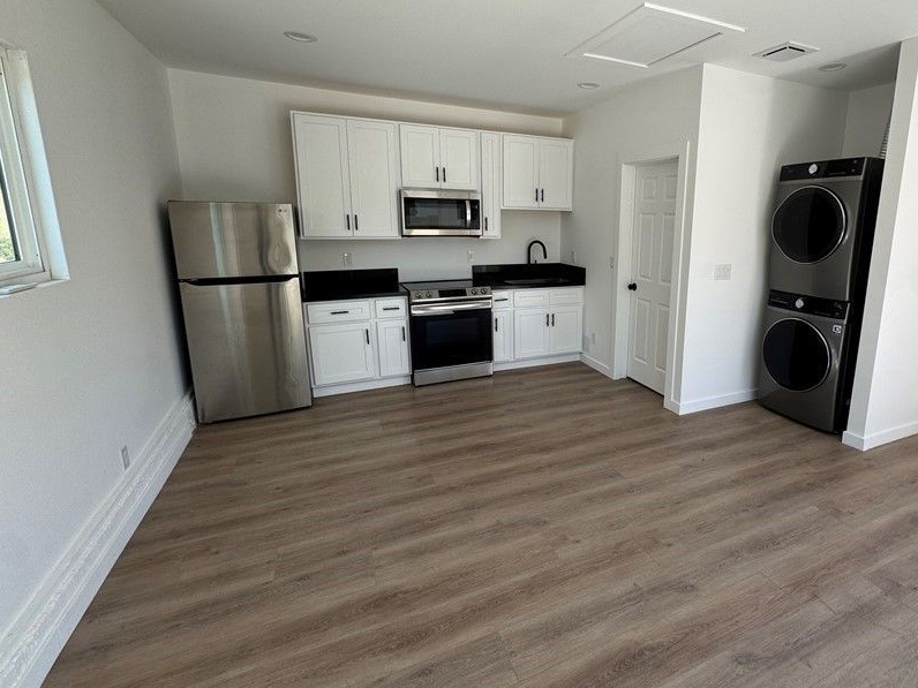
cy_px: 309
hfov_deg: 86.2
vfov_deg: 71.4
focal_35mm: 18
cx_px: 569
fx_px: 477
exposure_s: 1/142
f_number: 2.2
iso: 40
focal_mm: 2.22
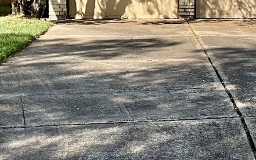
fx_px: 753
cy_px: 20
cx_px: 398
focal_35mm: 108
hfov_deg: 17.2
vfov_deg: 12.0
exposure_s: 1/1490
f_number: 1.8
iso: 25
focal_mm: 3
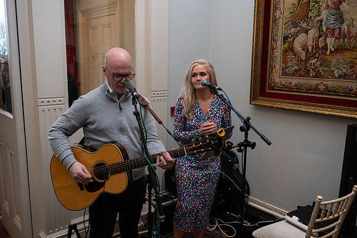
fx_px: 307
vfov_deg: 42.3
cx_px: 178
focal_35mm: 31
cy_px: 119
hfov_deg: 60.3
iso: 800
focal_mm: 31
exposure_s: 1/160
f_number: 3.5
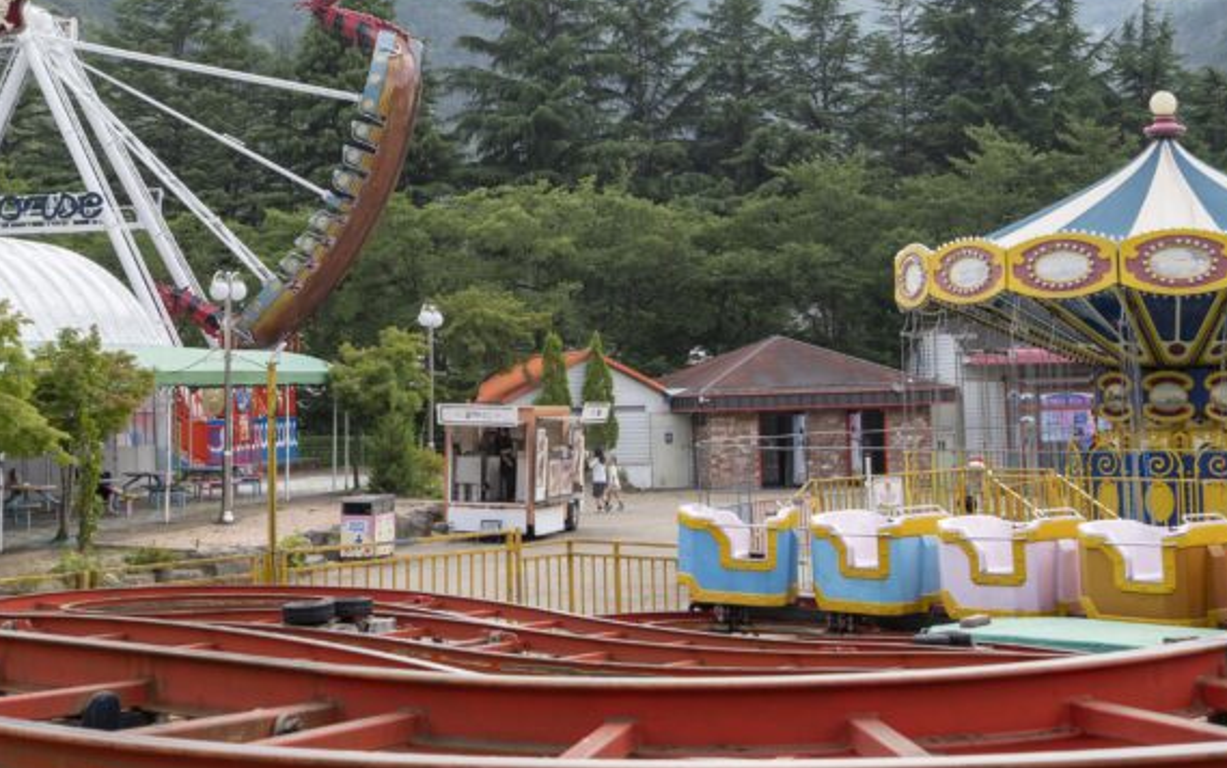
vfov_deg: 19.5
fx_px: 2208
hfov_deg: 31.0
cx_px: 535
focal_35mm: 66
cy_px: 152
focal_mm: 36
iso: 100
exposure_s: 1/160
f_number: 8
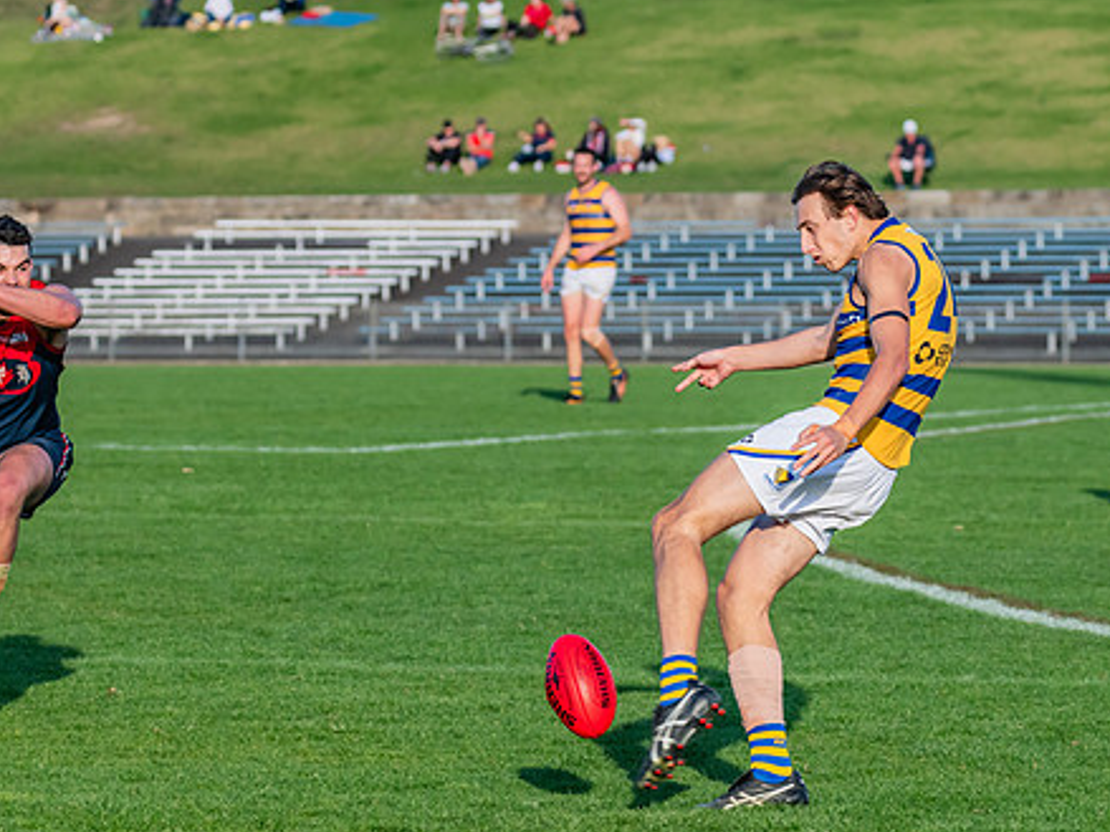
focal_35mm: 253
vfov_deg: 5.9
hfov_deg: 7.8
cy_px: 449
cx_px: 793
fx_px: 8111
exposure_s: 1/1600
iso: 800
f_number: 7.1
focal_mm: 170
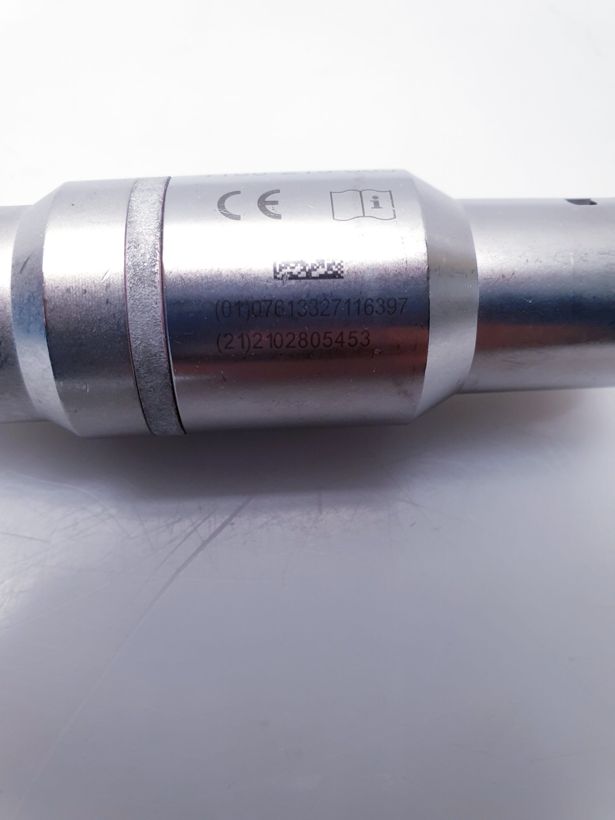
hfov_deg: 53.1
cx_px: 308
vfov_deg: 67.3
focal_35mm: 26
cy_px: 410
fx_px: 616
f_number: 2.4
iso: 125
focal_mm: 4.3
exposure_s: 1/50
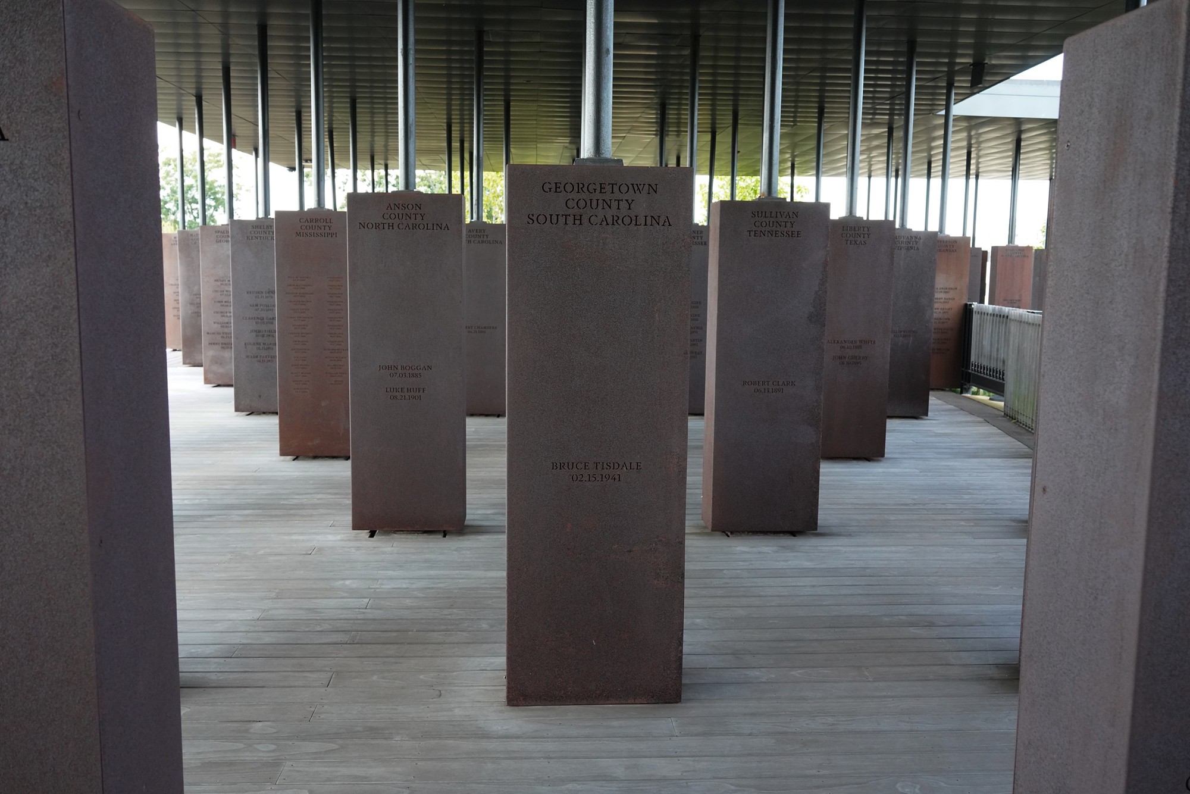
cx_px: 595
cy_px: 397
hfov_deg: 57.2
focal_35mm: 33
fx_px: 1091
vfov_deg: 40.0
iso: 3200
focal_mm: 33
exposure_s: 1/100
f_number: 7.1
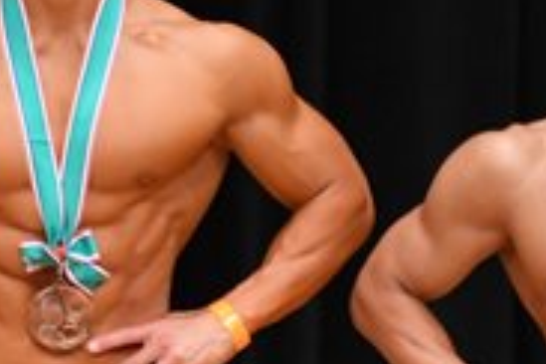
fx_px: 19306
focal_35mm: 1273
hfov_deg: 1.6
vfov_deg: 1.1
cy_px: 424
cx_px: 148
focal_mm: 200
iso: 4000
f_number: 5.6
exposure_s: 1/400
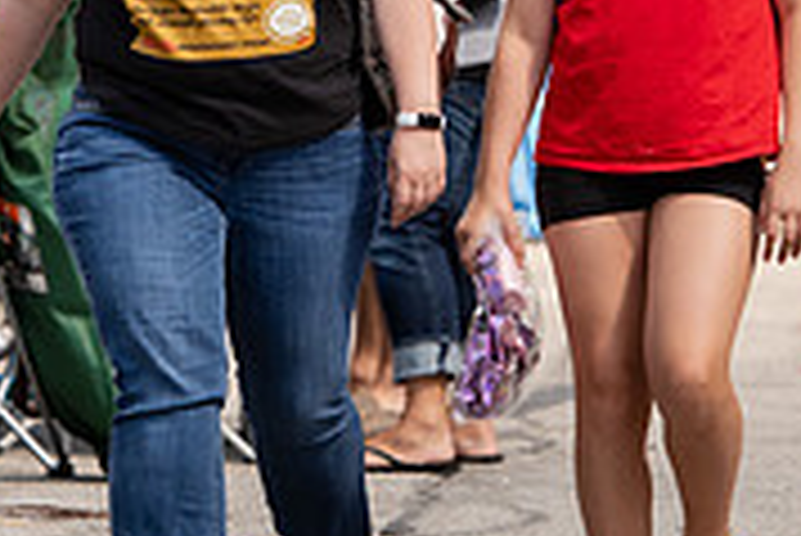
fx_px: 10889
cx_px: 338
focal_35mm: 489
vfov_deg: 2.8
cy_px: 29
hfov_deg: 4.2
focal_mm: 150
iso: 125
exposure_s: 1/400
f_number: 4.5
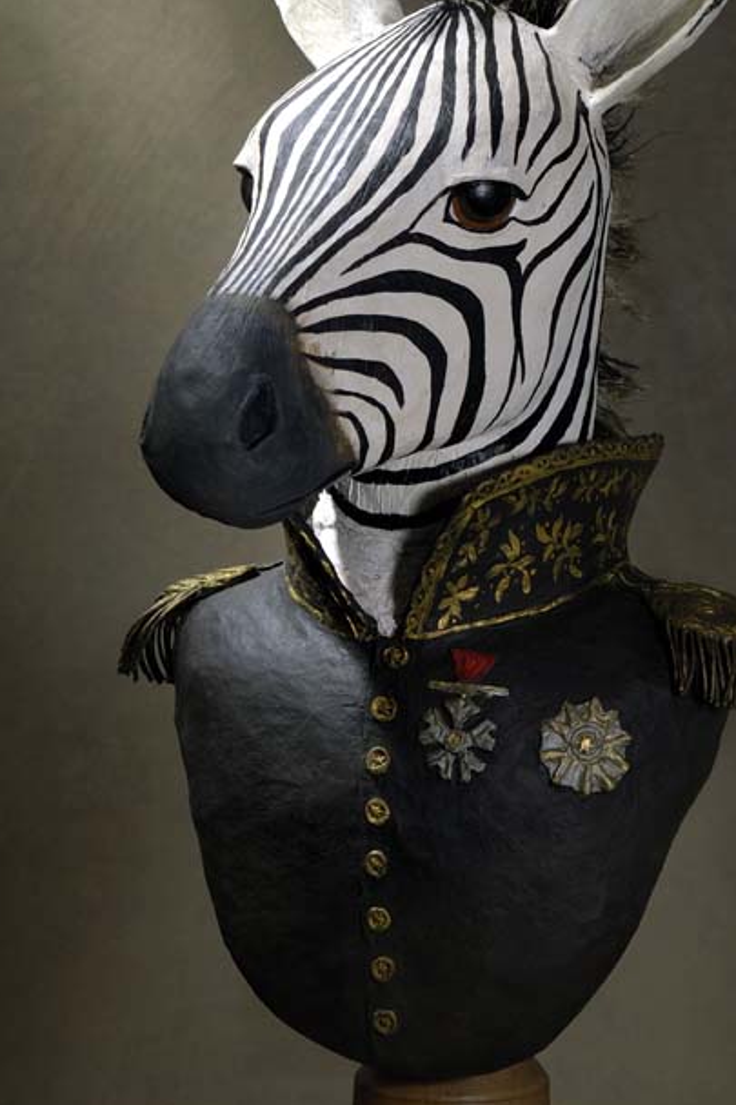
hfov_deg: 8.9
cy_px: 489
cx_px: 455
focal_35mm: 154
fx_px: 4725
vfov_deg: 13.3
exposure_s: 1/125
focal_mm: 78
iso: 100
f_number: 7.1
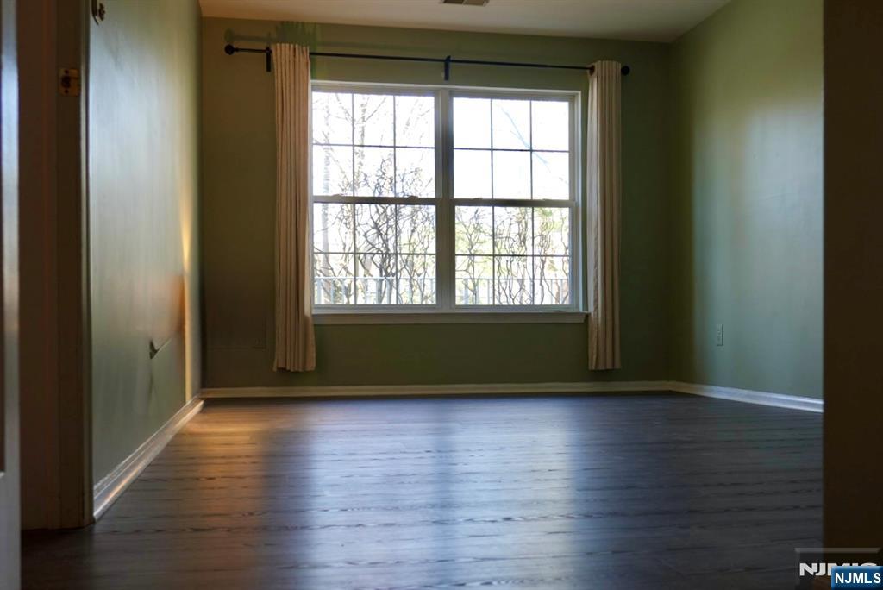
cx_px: 442
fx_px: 883
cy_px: 295
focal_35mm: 36
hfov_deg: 53.1
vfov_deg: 36.9
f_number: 4
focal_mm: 24
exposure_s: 1/60
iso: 320
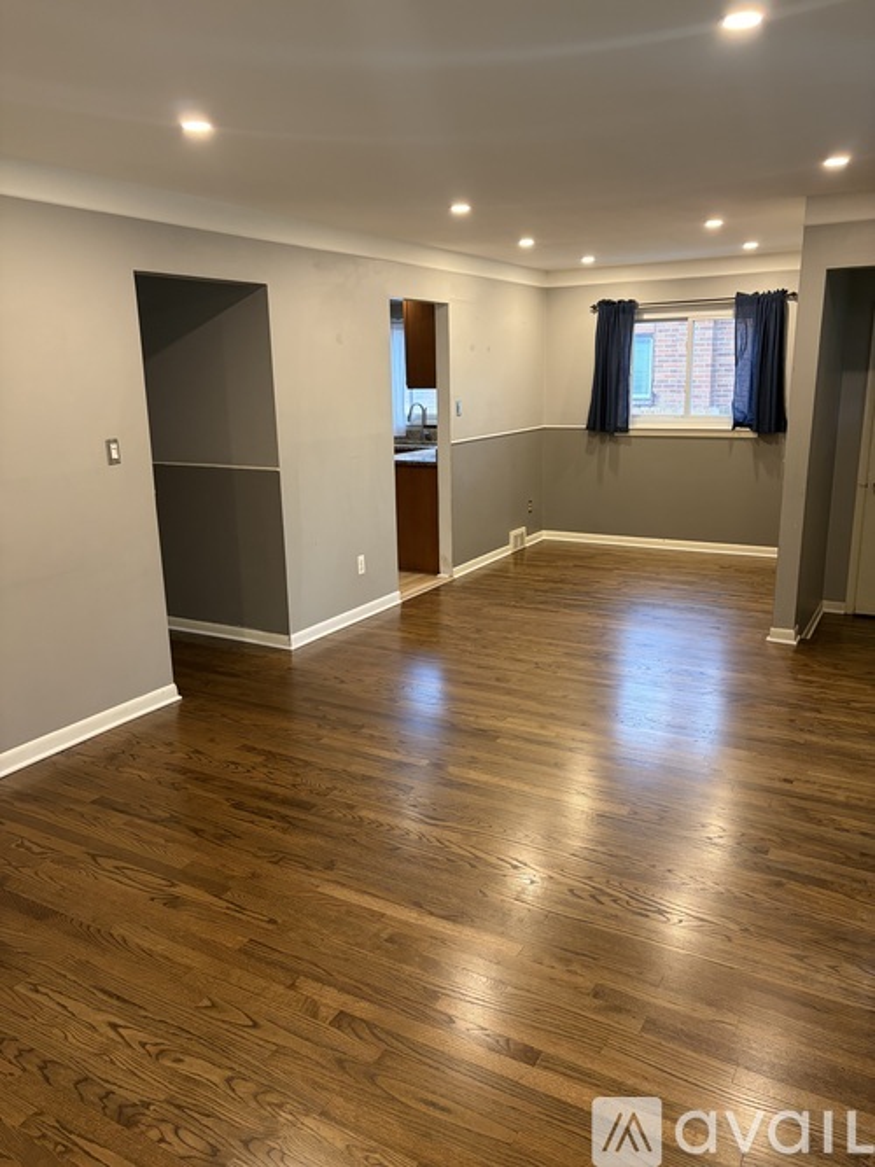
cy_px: 584
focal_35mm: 26
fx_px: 877
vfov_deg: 67.3
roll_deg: +1.7
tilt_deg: -13.1
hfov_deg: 53.0
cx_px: 438
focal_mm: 5.96
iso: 200
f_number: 1.6
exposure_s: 1/60
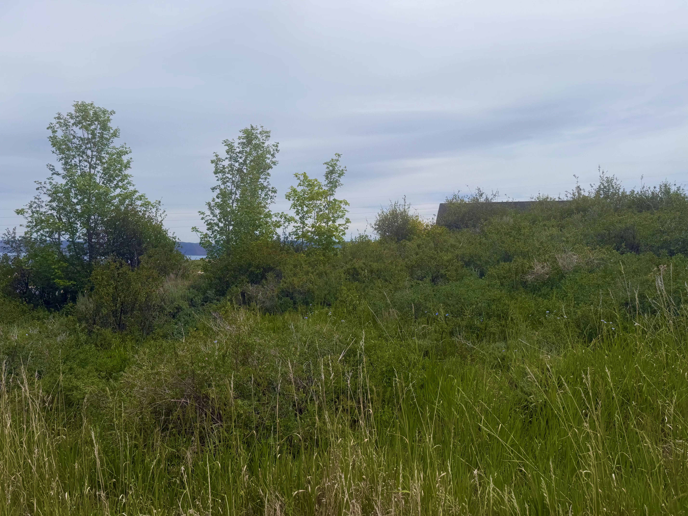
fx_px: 477
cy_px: 258
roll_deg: -0.6
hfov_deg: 71.6
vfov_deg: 56.8
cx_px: 344
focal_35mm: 24
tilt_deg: -5.0
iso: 80
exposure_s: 1/8130
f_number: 1.78
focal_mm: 6.76
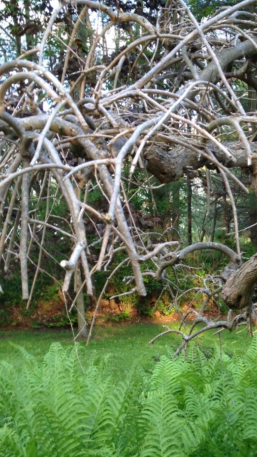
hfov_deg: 17.4
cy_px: 355
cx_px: 275
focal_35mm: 67
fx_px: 812
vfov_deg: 30.8
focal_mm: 4.28
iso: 64
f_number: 2.4
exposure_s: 1/30
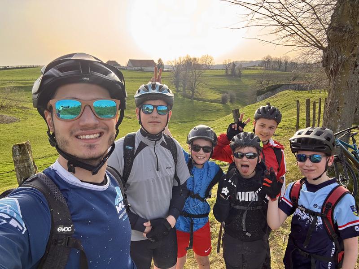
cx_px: 180
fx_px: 239
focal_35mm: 23
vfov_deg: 58.9
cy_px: 134
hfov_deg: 73.9
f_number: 1.9
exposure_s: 1/232
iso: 25
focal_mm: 2.69
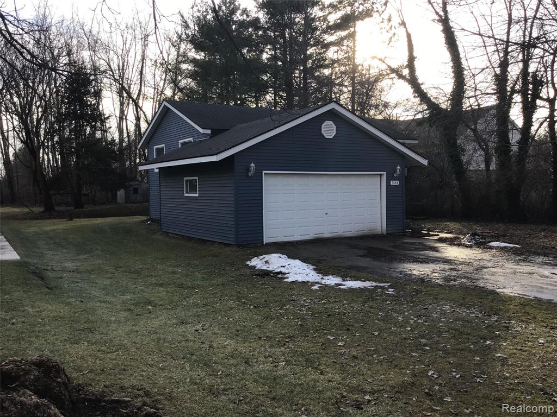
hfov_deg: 58.4
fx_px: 499
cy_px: 208
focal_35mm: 31
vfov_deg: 45.4
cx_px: 278
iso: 25
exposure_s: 1/353
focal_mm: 3.3
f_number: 2.4
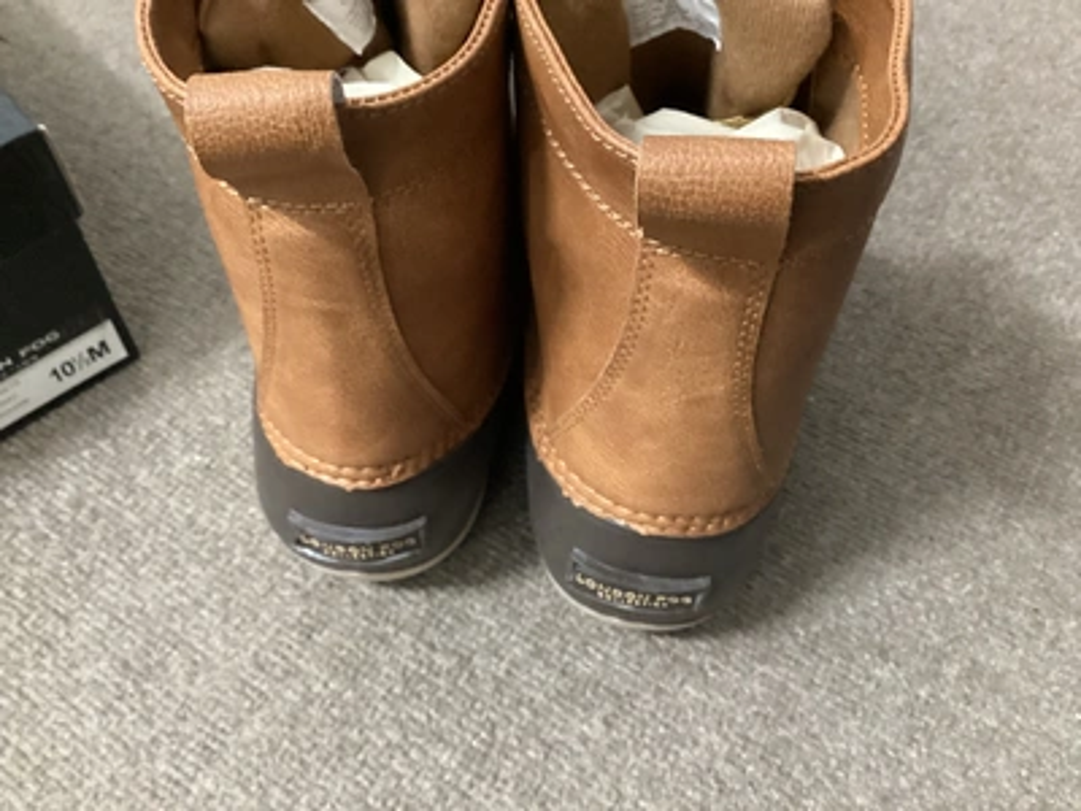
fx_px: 968
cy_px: 406
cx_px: 540
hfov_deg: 58.4
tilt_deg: -55.3
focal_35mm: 31
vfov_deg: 45.4
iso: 640
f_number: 2.4
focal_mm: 3.3
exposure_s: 1/24
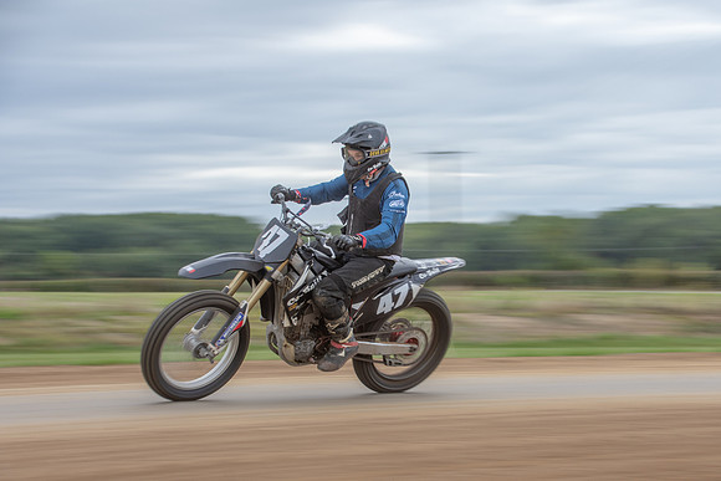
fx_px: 2400
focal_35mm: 120
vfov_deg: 11.4
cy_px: 266
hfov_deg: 17.1
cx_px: 404
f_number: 8
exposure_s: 1/100
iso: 160
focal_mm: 70
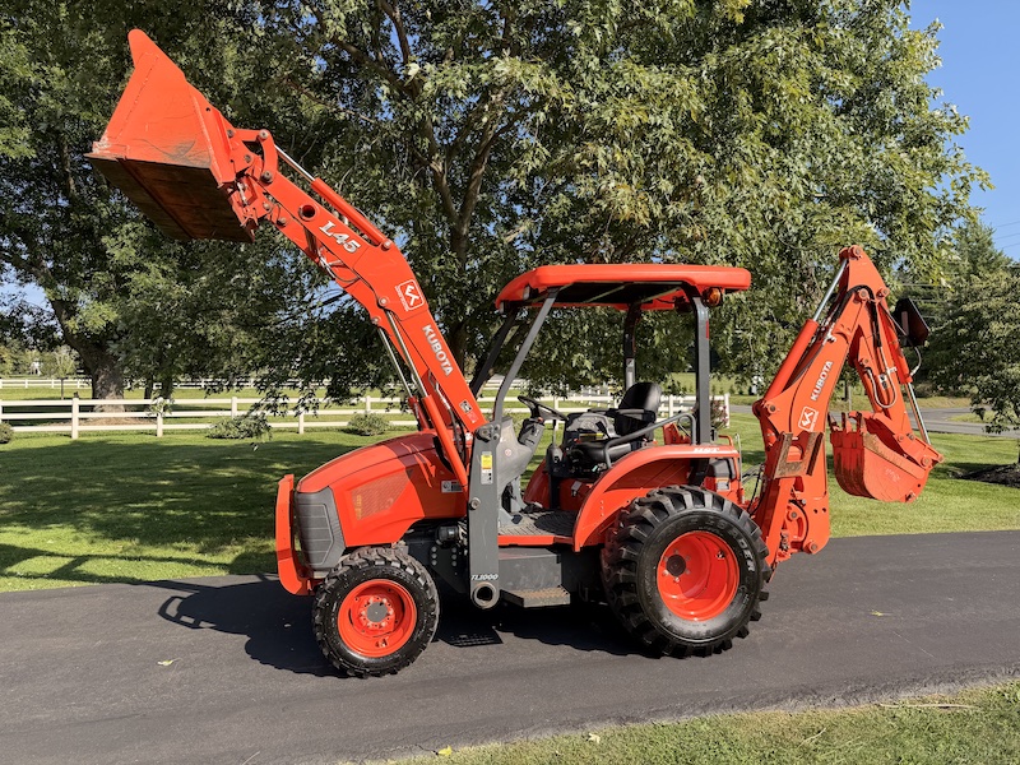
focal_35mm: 24
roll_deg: +0.5
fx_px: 707
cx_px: 510
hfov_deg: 71.6
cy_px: 382
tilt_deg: +1.4
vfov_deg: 56.8
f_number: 1.78
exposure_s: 1/2053
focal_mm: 6.76
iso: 80
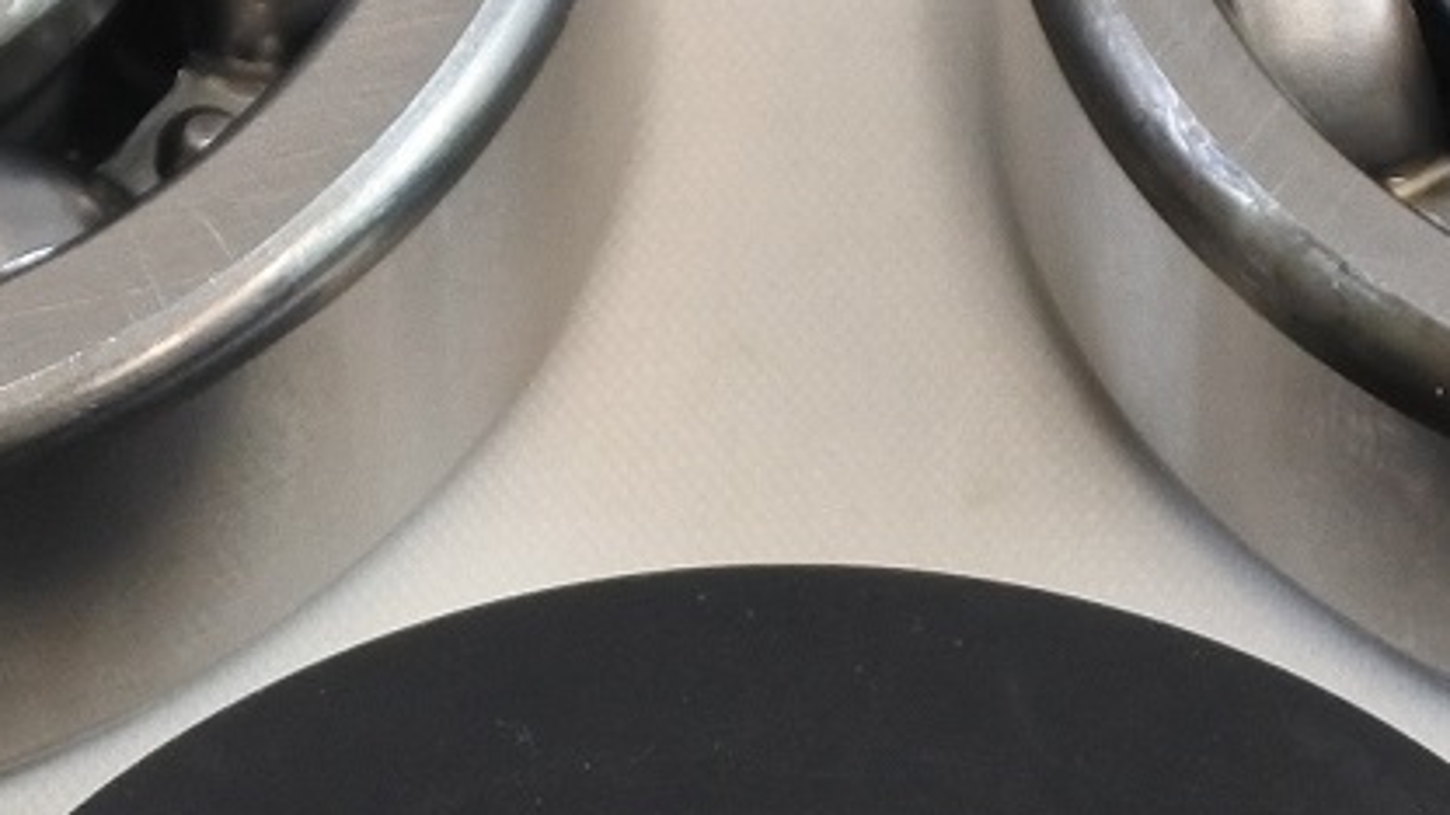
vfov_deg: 5.5
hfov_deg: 9.7
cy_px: 773
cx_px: 390
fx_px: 8536
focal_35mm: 222
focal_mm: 18.4
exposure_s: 1/125
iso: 500
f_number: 4.5
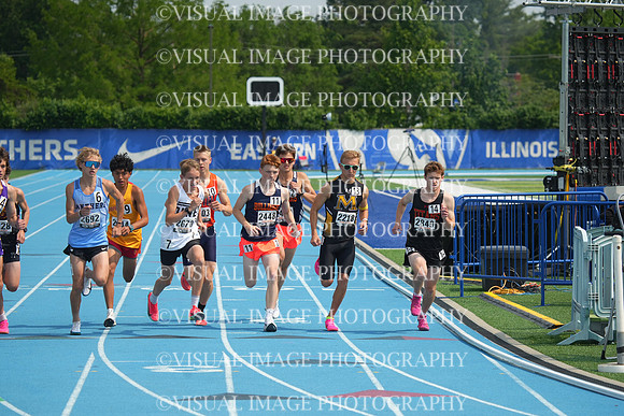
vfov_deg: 7.2
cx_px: 312
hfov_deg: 10.8
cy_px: 208
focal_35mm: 190
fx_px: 3294
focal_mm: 190
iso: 500
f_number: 5.6
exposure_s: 1/3200
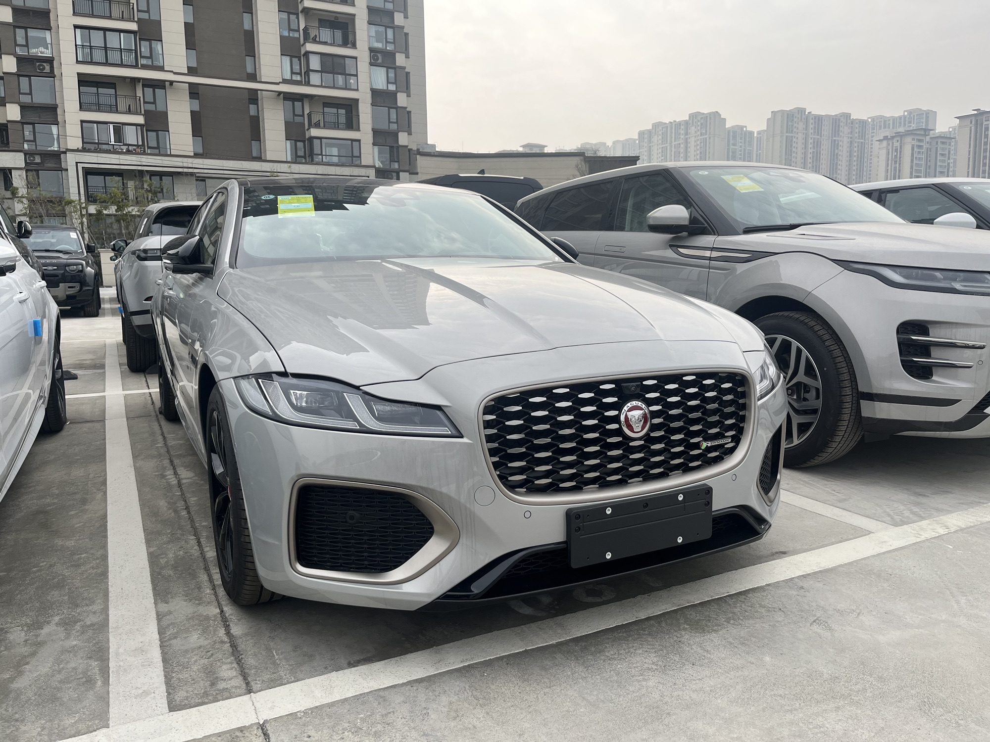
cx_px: 495
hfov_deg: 67.3
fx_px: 744
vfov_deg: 53.1
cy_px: 371
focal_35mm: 26
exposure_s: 1/2268
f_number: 1.6
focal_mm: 5.1
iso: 50
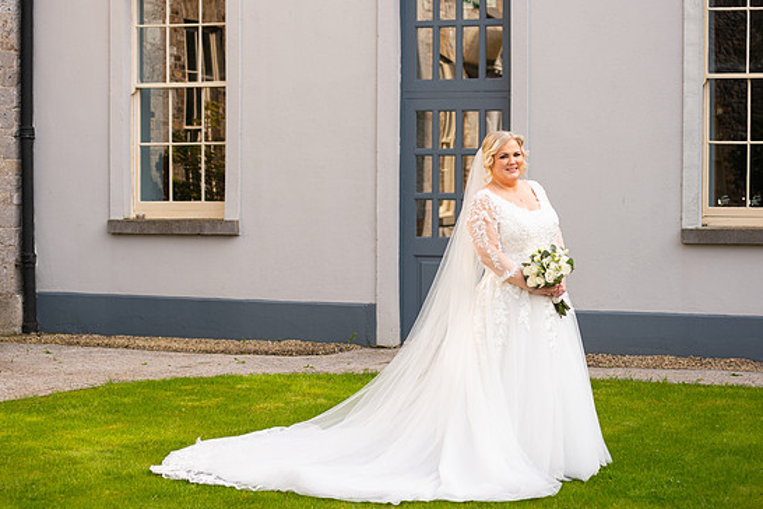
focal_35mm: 85
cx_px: 376
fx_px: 1801
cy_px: 248
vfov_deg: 16.1
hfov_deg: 23.9
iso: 160
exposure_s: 1/320
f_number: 3.5
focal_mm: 80
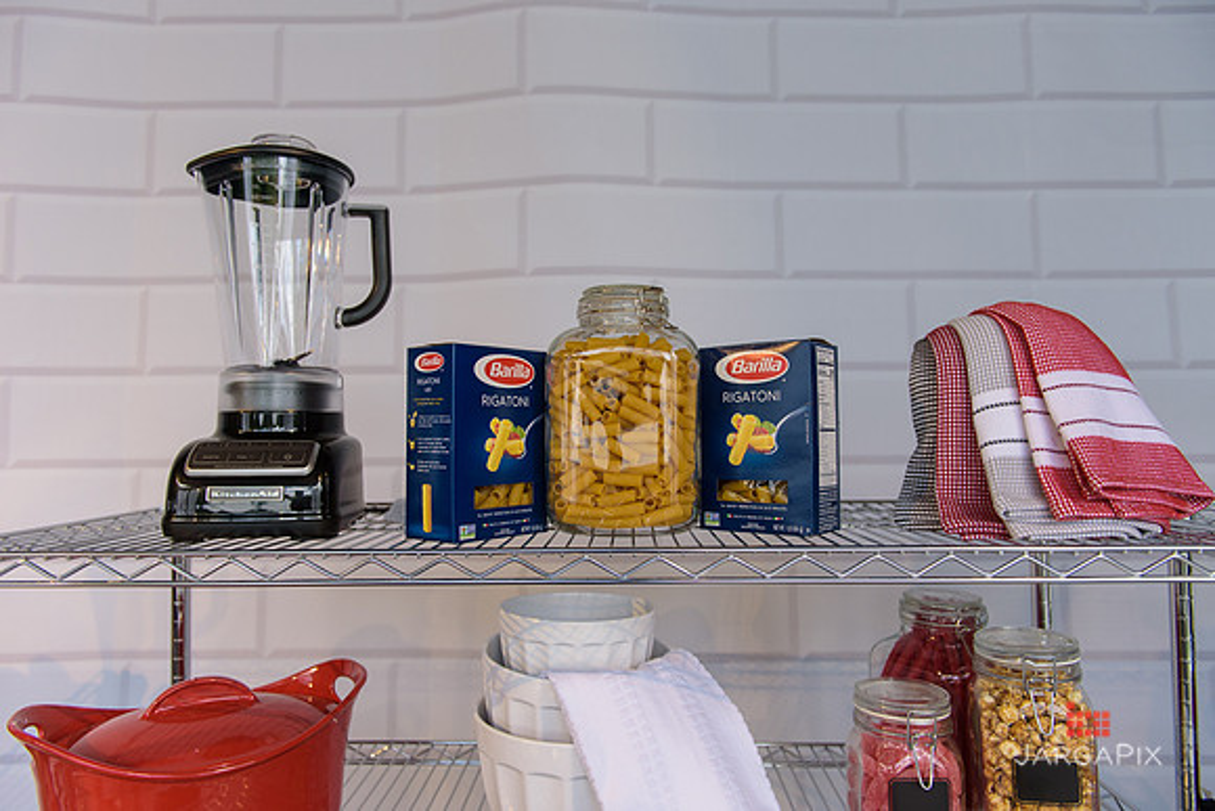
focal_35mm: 24
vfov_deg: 53.2
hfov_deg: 73.7
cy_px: 406
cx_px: 608
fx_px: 810
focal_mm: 24
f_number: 3.2
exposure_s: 1/800
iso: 400
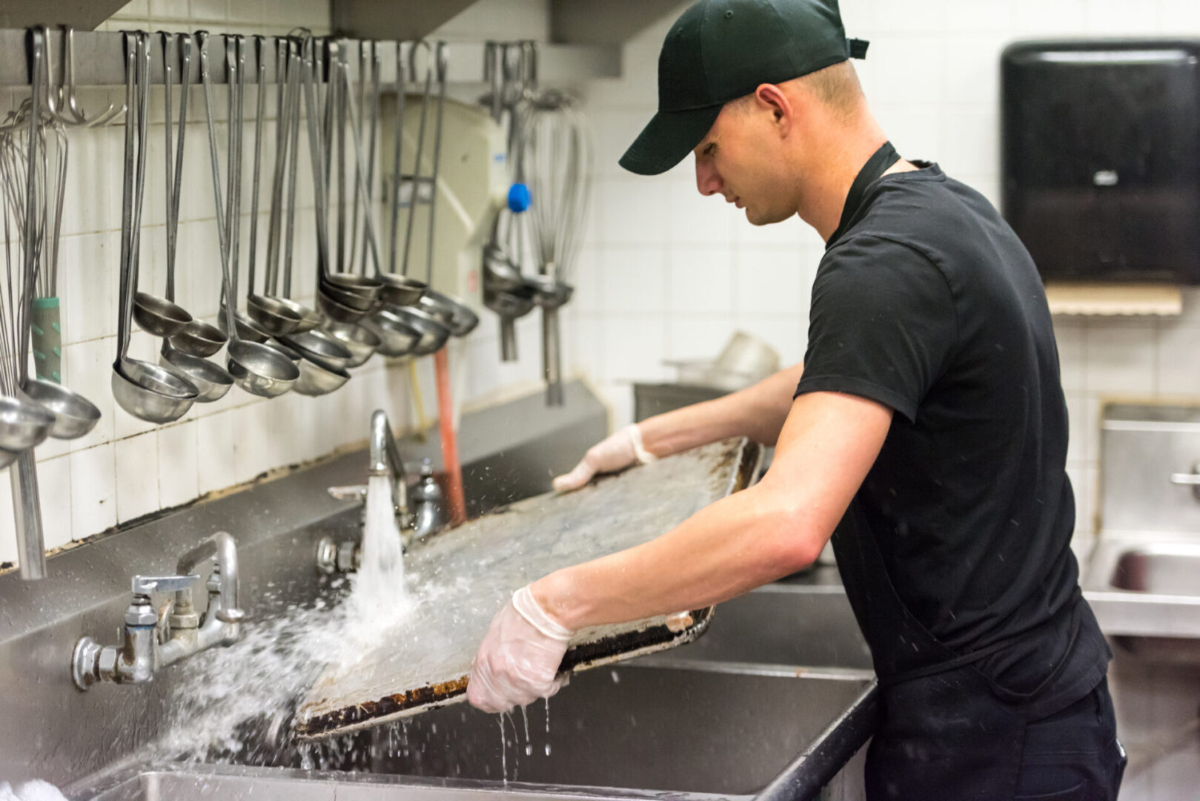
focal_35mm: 95
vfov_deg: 14.4
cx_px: 600
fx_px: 3167
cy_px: 400
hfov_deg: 21.5
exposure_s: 1/250
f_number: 2.8
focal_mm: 95
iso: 2800
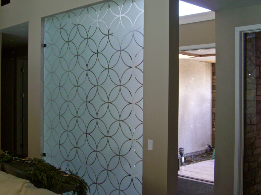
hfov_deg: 41.2
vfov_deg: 31.5
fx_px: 347
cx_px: 130
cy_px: 98
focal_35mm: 46
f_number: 3.1
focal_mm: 9.6
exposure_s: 1/60
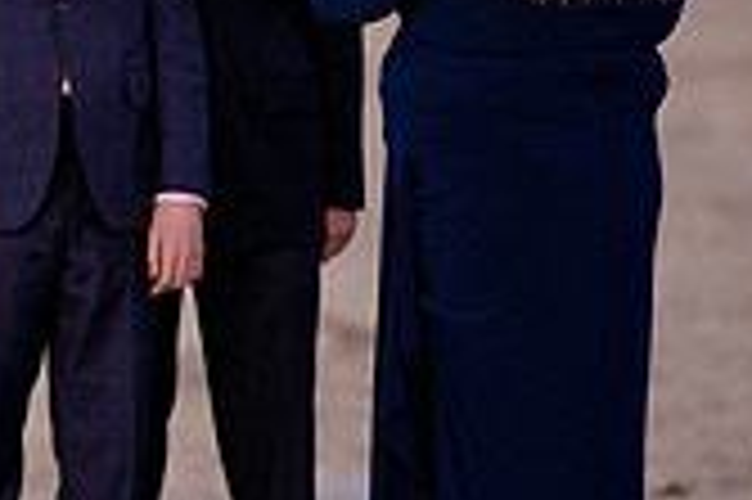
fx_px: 18468
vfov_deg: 1.6
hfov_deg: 2.3
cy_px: 7
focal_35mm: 885
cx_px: -45
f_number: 2.8
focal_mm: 200
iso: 1600
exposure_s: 1/80
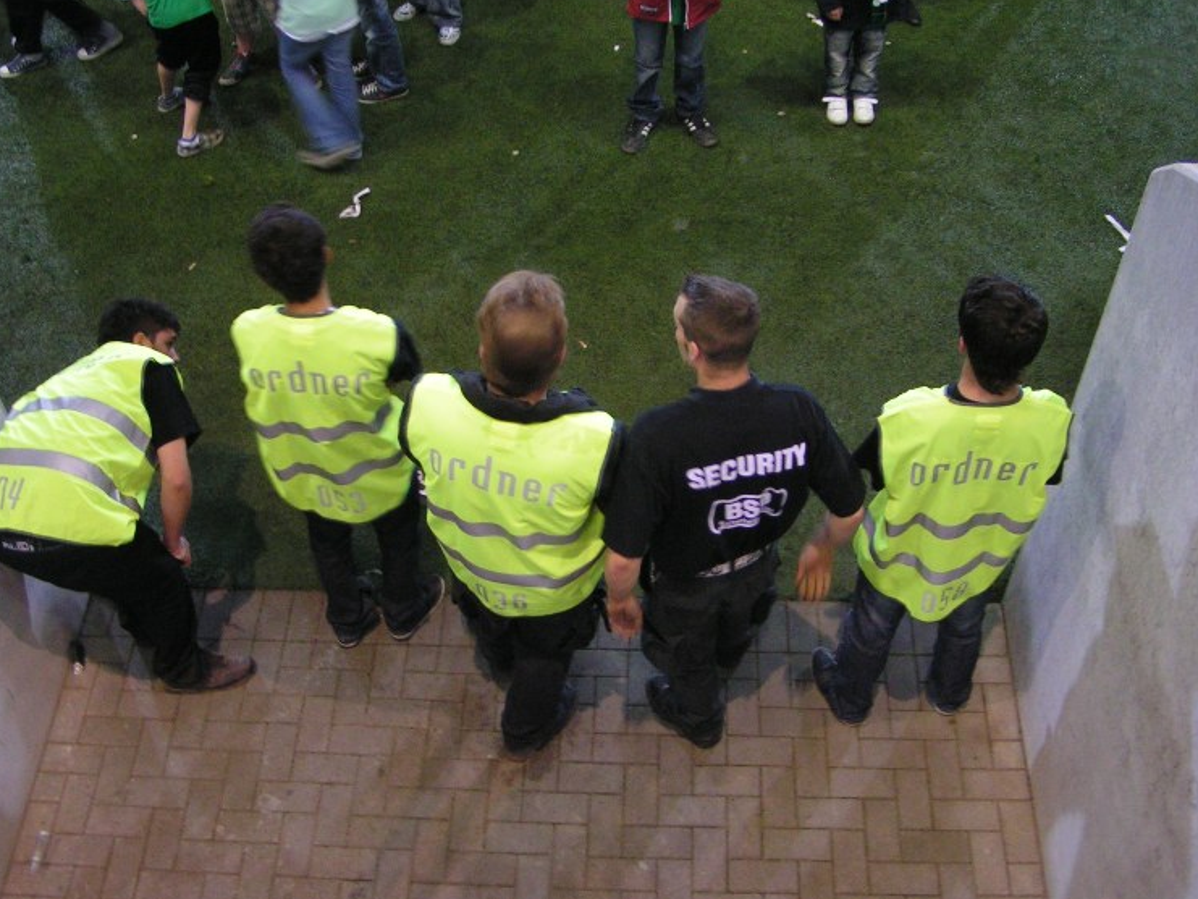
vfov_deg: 35.1
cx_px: 553
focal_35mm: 41
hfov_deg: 45.7
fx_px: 1419
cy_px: 425
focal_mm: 5.8
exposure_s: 1/15
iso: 200
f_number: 2.8
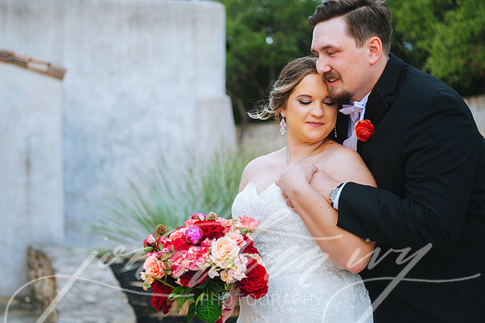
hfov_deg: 30.7
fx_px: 880
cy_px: 131
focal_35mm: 65
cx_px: 197
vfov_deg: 20.8
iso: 1250
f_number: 2.8
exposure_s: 1/400
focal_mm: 55
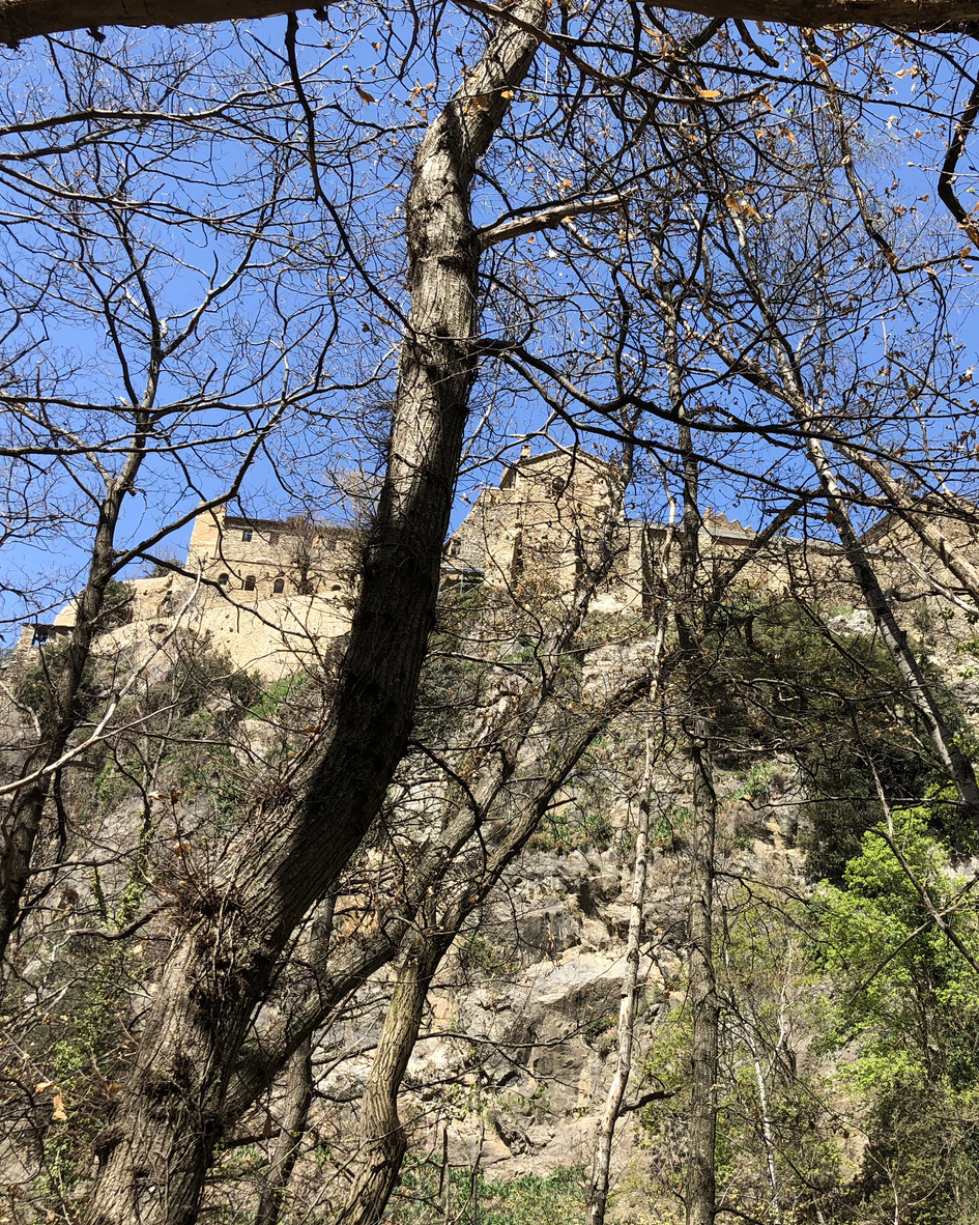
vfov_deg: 49.1
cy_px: 611
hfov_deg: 39.6
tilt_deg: +27.4
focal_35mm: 37
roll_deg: +0.0
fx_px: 1341
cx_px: 667
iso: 20
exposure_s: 1/800
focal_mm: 4
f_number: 1.8
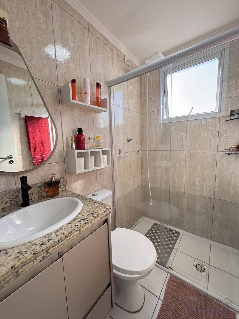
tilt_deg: -7.5
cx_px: 120
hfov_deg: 85.7
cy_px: 160
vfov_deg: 102.1
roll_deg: +2.6
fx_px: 129
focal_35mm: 14
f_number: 2.2
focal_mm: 2.22
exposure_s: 1/104
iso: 40
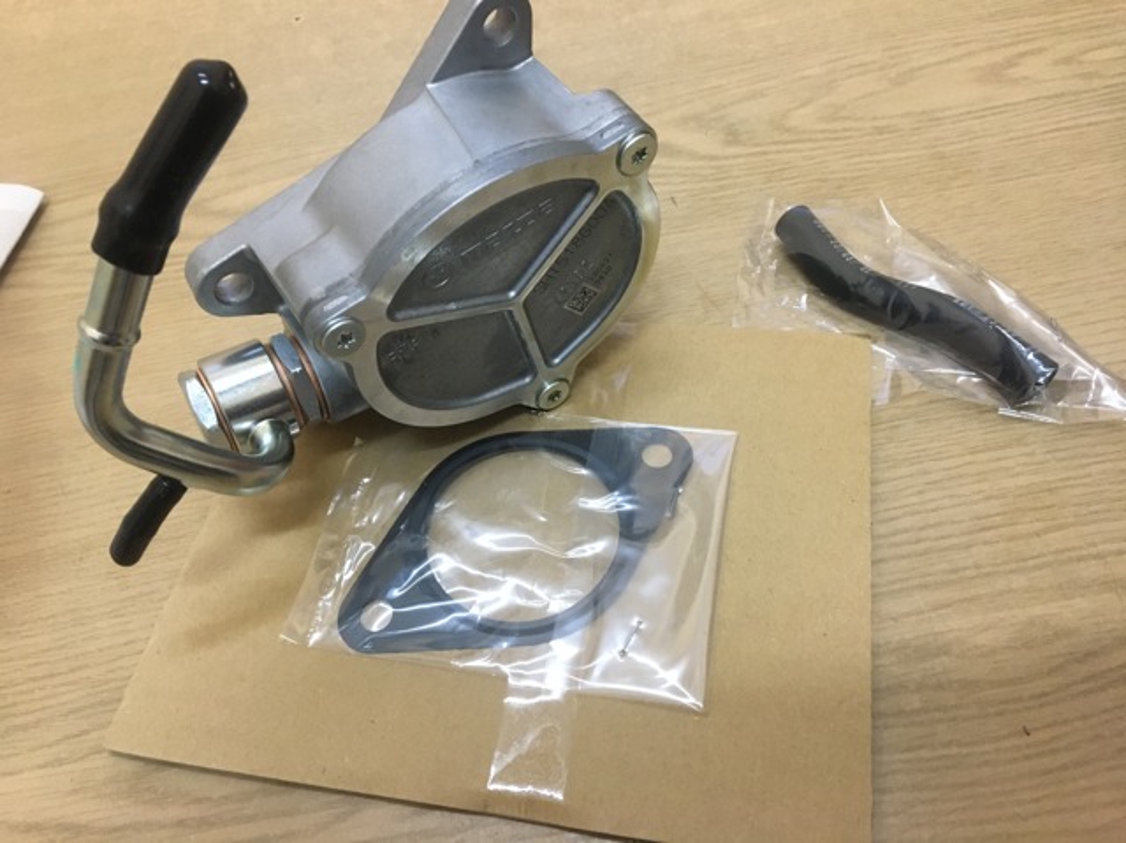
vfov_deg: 48.2
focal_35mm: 29
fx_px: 943
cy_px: 422
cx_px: 563
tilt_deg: -52.5
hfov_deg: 61.7
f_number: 2.2
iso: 200
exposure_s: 1/25
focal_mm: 4.15
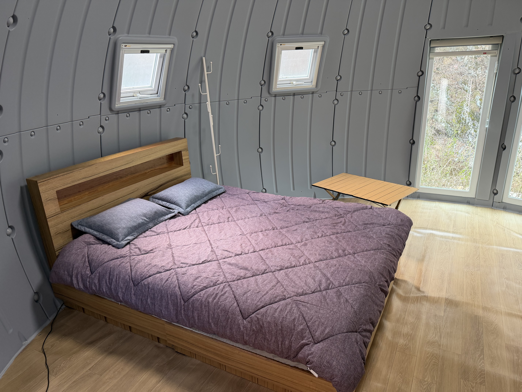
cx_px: 261
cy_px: 196
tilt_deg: -20.3
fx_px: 362
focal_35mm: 24
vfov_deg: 56.8
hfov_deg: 71.6
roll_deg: +3.0
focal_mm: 6.76
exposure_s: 1/121
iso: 200
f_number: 1.78
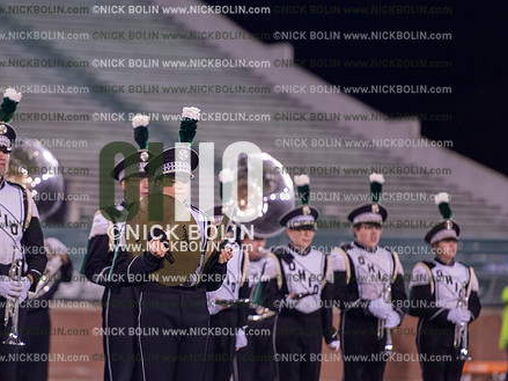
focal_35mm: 254
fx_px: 3727
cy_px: 197
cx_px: 181
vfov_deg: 5.8
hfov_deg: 7.8
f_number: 2.8
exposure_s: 1/1250
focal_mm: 200
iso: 2500
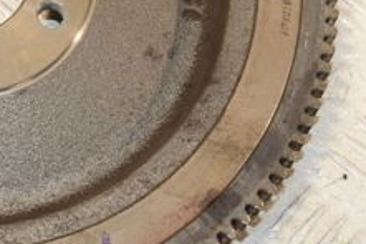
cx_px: -23
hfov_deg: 12.3
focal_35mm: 165
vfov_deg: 8.3
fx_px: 1676
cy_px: -2
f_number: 6.3
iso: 800
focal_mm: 38
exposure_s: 1/200
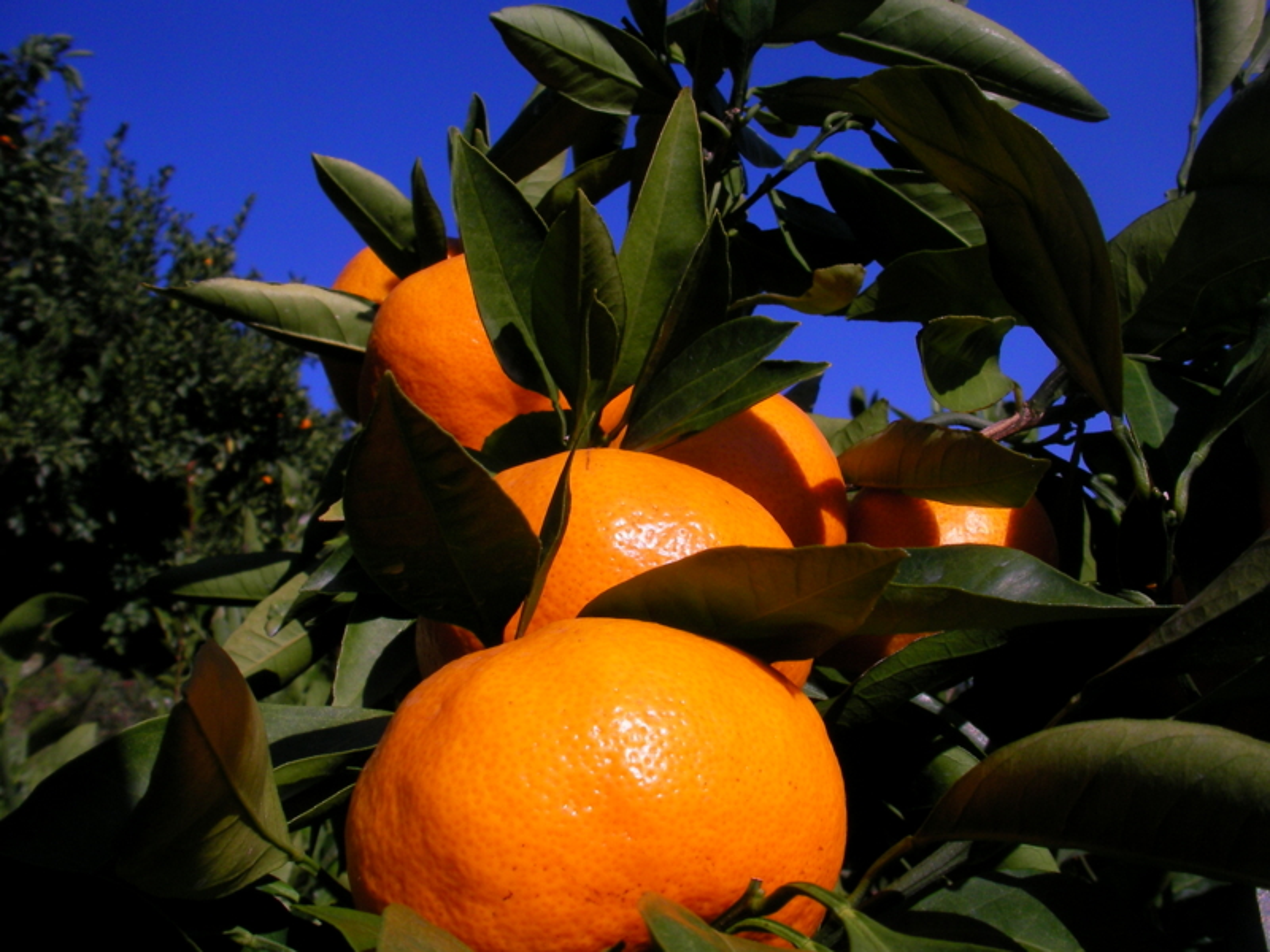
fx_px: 1504
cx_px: 635
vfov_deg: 35.1
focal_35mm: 41
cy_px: 476
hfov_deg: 45.8
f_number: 4.5
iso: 50
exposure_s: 1/889
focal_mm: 6.3
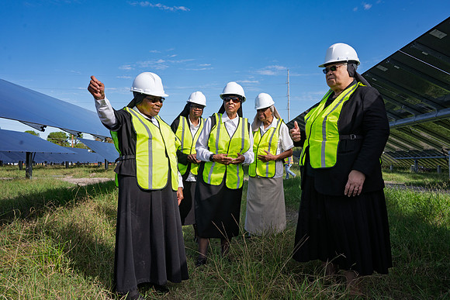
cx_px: 225
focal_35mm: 28
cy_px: 150
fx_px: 350
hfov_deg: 65.5
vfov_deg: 46.4
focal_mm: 28
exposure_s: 1/500
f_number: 8
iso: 200
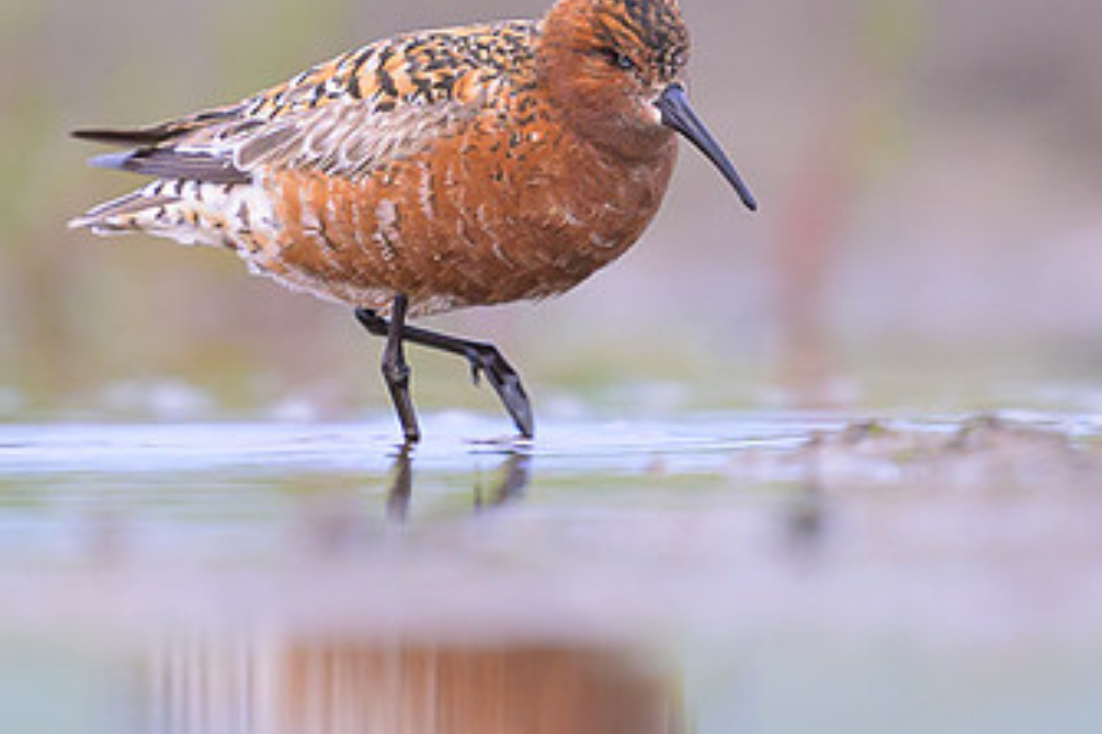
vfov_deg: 0.7
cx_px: 228
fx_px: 60730
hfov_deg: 1.0
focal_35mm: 1985
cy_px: -75
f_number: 4
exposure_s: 1/800
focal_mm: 560
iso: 1600
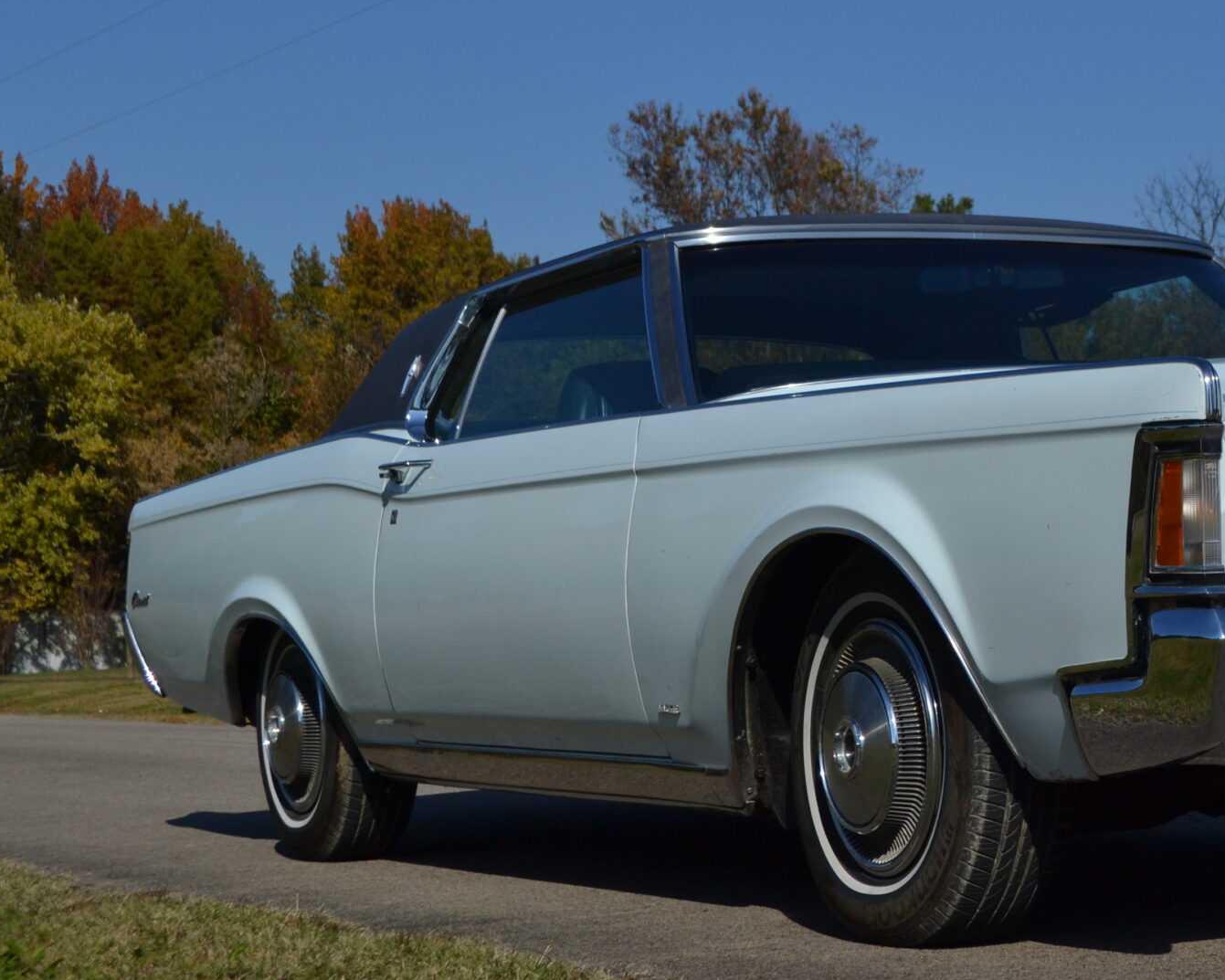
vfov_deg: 17.9
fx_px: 3118
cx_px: 1133
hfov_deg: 21.7
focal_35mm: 86
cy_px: 403
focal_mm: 32
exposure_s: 1/2000
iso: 250
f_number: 7.1
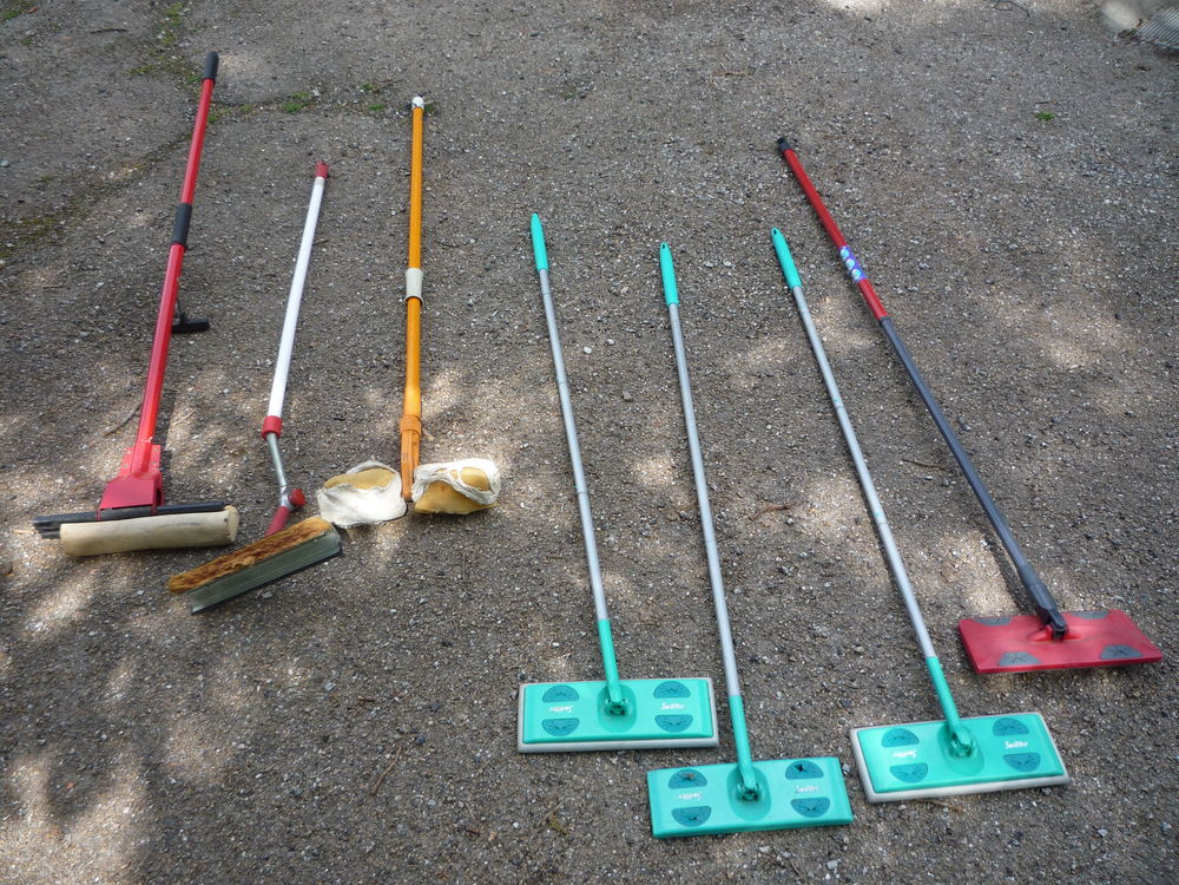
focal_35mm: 30
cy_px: 442
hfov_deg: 60.0
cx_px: 590
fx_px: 1022
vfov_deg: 46.8
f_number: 4
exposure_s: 1/160
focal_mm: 5.2
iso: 100
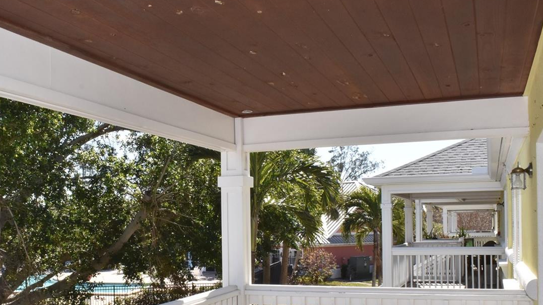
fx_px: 605
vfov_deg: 27.8
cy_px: 238
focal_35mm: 42
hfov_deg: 48.2
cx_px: 230
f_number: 22
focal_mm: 18
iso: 800
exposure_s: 1/200
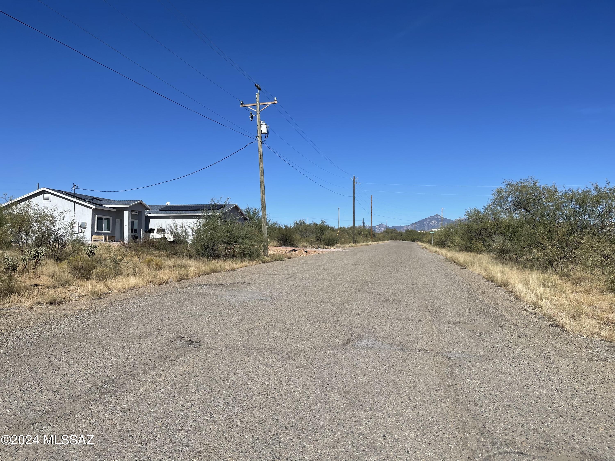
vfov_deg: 54.9
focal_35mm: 25
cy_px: 230
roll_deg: -0.5
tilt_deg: +1.6
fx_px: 444
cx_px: 308
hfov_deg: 69.4
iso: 32
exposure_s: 1/5618
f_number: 1.6
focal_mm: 5.1
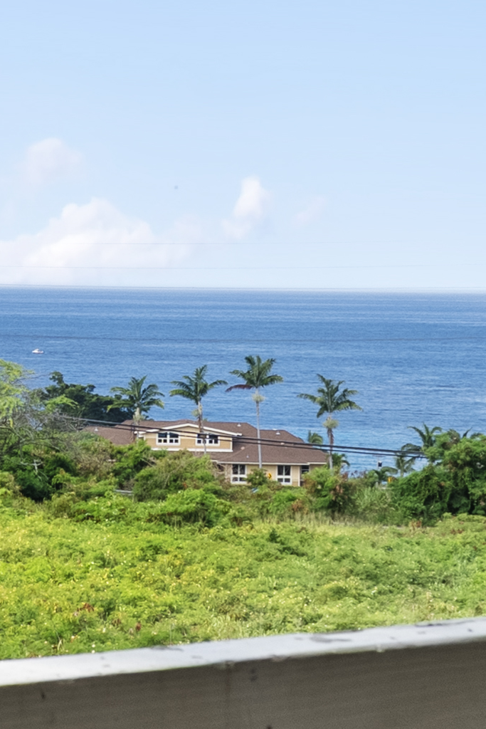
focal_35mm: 145
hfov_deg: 9.2
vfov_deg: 14.1
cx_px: -236
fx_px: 2935
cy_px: 301
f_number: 11
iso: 640
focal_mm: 35
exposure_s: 1/60
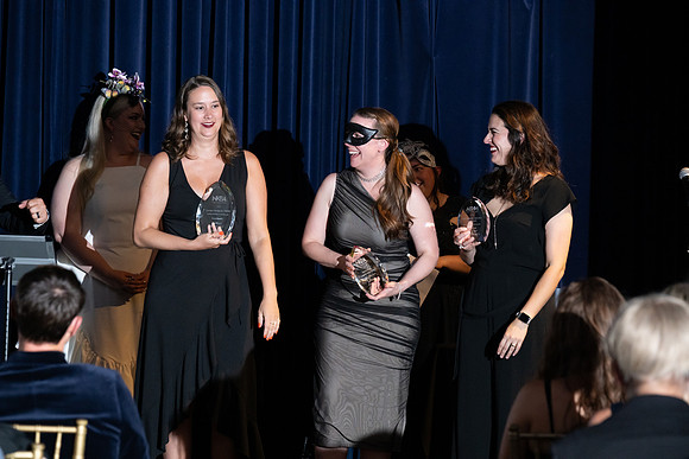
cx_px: 344
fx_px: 2871
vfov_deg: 9.2
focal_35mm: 150
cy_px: 230
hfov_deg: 13.7
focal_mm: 150
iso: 2500
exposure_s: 1/200
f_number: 5
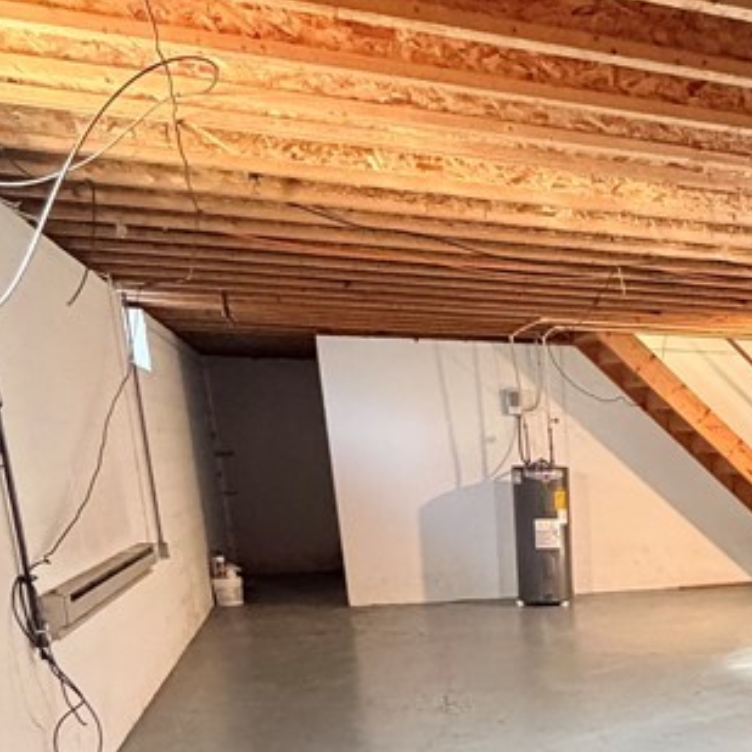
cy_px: 733
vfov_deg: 37.1
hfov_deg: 35.6
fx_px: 1008
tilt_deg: -15.5
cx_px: 806
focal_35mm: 41
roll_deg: -0.5
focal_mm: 2.22
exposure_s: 1/60
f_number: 2.2
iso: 640
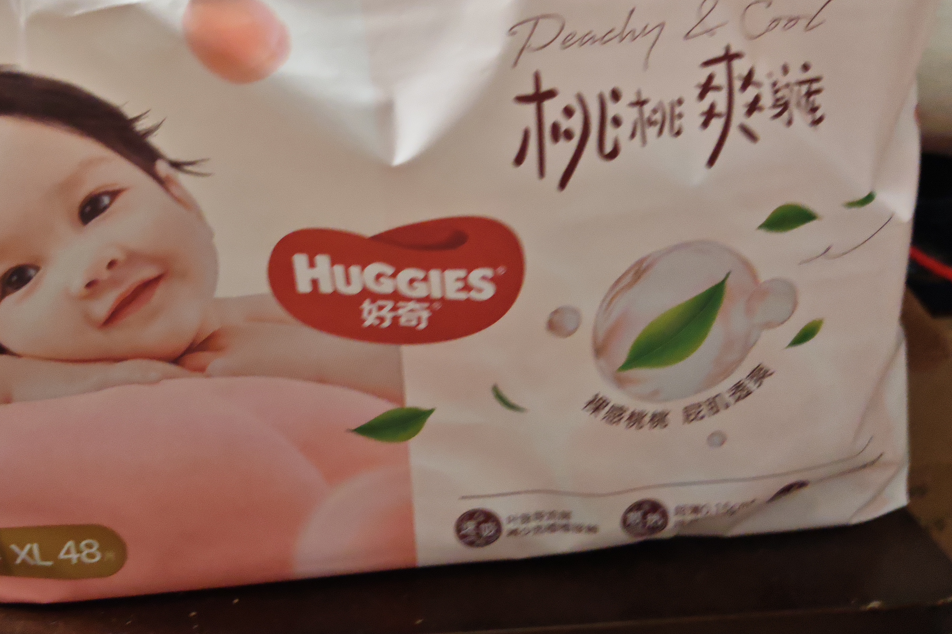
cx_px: 343
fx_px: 952
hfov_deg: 52.4
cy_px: 238
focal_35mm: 36
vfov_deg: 36.7
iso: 1600
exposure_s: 1/20
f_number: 1.9
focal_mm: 6.67
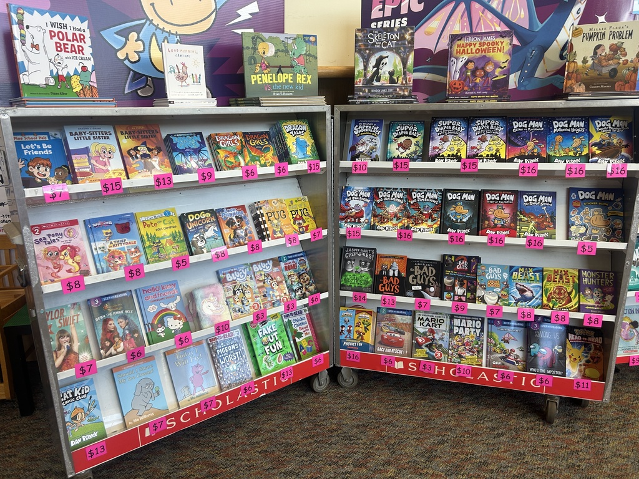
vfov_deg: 53.1
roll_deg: +0.3
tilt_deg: -14.5
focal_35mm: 26
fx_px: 480
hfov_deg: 67.3
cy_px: 240
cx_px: 320
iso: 50
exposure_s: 1/120
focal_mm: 5.7
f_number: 1.5
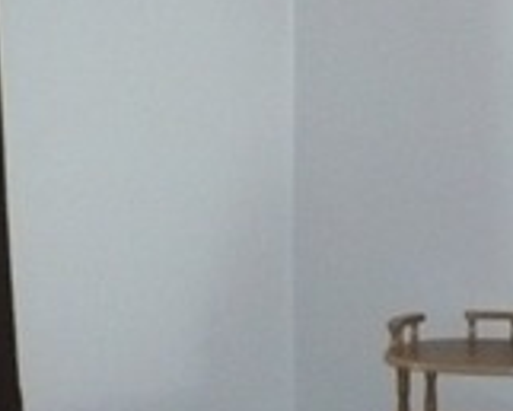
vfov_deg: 8.8
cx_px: 516
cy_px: 229
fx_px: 2659
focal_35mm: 175
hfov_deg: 10.9
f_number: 2.8
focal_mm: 6.1
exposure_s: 1/30
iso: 320
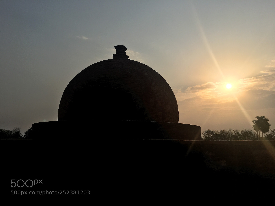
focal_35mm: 29
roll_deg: -1.9
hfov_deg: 61.7
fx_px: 230
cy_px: 103
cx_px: 138
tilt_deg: +8.8
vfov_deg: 48.2
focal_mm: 4.15
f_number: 2.2
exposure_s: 1/4525
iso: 25
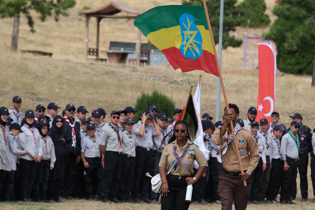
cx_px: 177
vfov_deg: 4.6
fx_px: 2599
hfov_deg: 6.9
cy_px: 129
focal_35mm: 297
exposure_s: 1/800
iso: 160
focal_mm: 140
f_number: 4.5
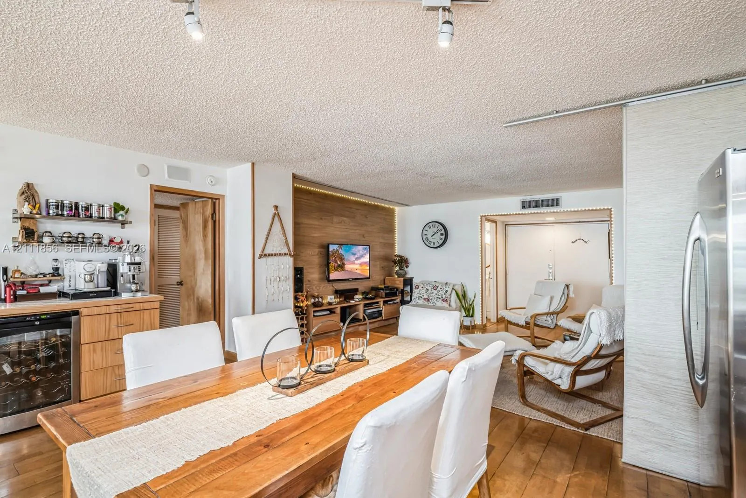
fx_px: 352
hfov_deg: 93.3
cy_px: 249
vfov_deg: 70.5
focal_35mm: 17
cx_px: 373
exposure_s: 1/4
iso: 200
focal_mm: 17
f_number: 10
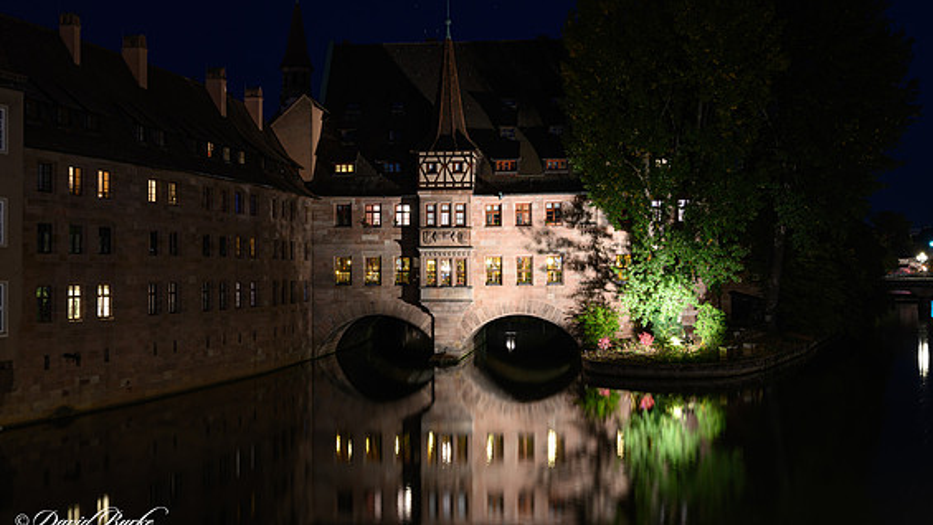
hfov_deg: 47.4
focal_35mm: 43
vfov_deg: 27.7
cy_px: 249
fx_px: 1064
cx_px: 466
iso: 64
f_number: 8
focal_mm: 27
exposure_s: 13
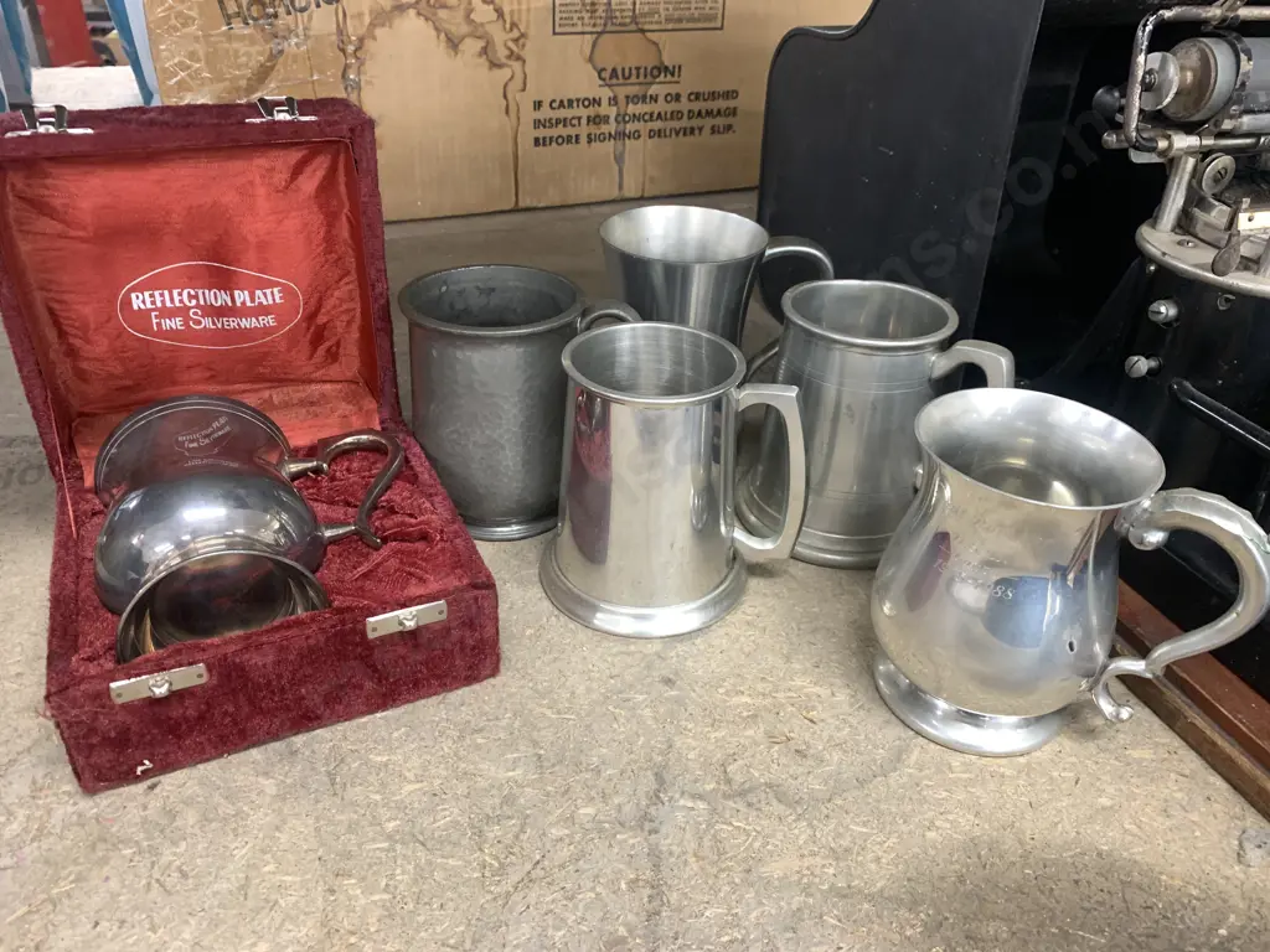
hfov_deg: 67.3
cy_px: 476
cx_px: 635
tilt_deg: -31.4
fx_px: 954
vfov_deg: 53.1
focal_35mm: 26
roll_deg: -2.2
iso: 200
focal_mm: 4.25
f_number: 1.8
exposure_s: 1/50
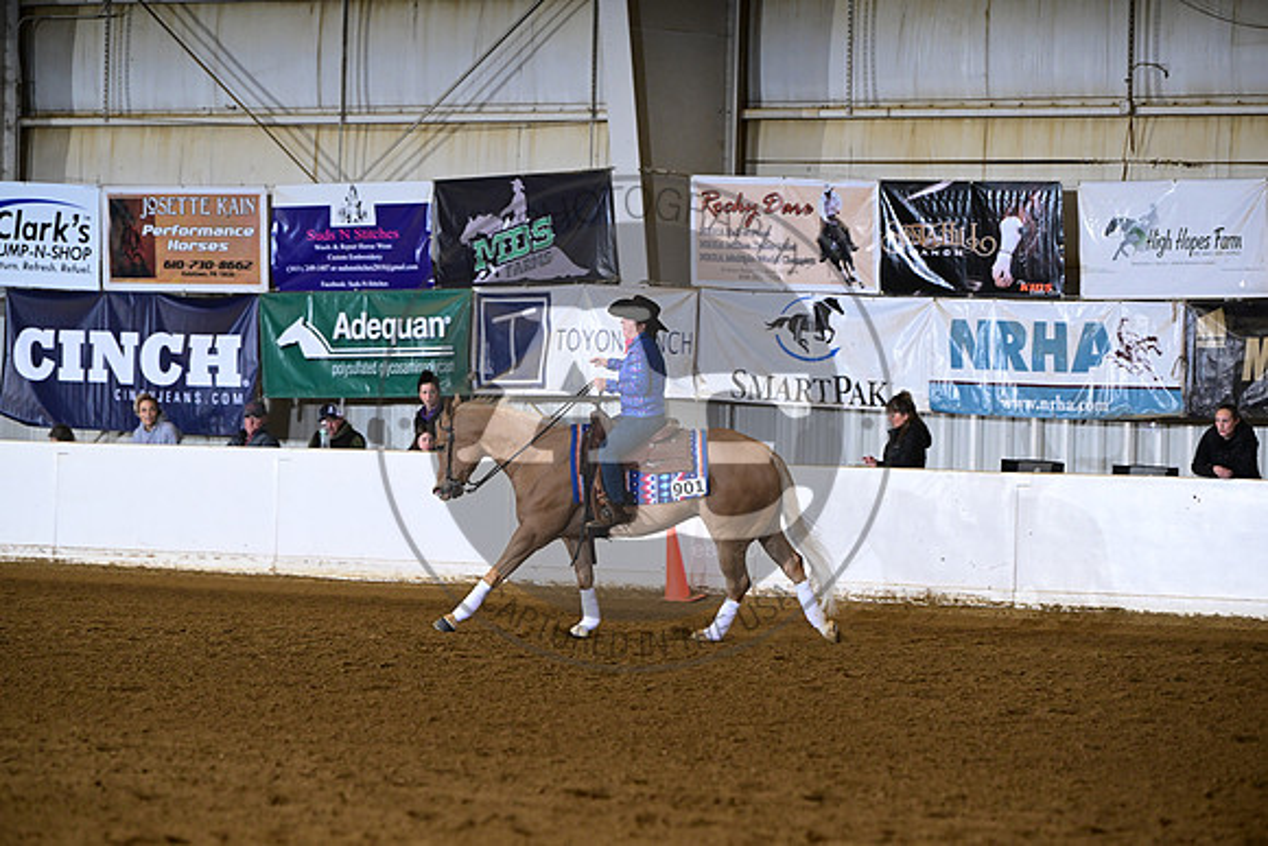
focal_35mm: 200
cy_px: 423
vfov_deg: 6.9
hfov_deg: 10.3
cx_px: 634
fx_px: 7046
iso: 2500
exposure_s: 1/200
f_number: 4.5
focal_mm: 200
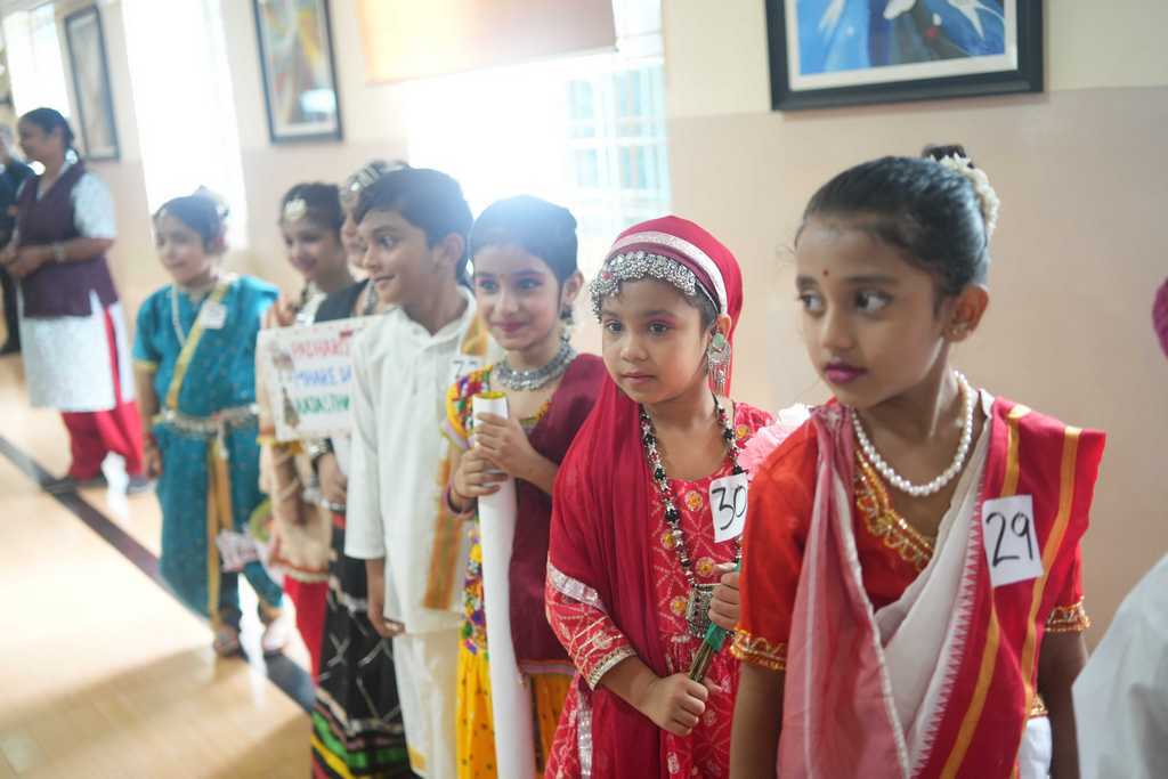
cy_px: 390
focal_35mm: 35
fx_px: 1136
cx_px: 584
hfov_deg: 54.4
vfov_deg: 37.9
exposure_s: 1/125
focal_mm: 35
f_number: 2
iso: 2000
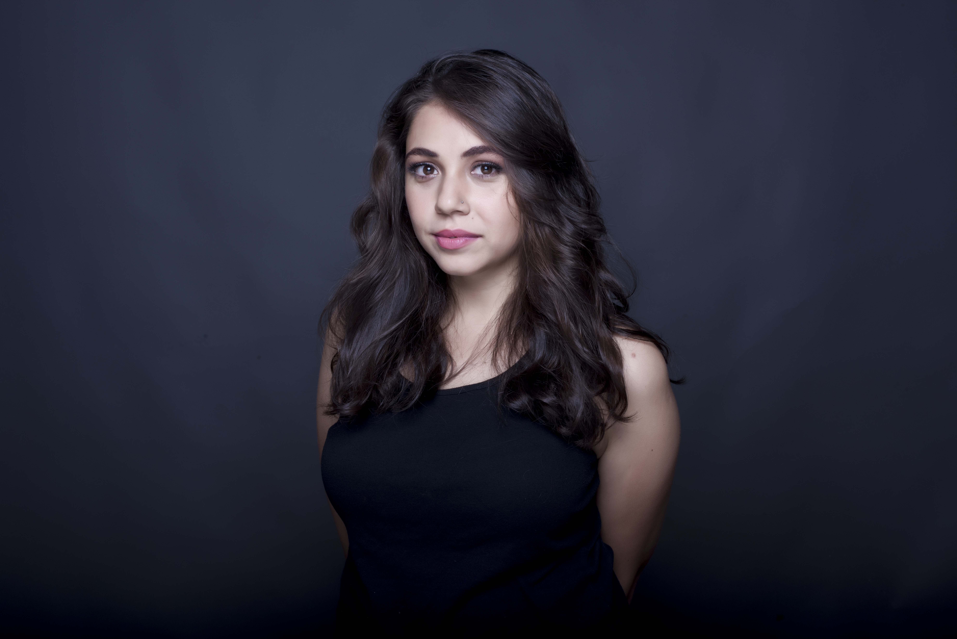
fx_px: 1330
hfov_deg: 39.6
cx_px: 478
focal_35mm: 50
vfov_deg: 27.0
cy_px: 320
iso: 100
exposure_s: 1/250
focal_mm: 50
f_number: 16
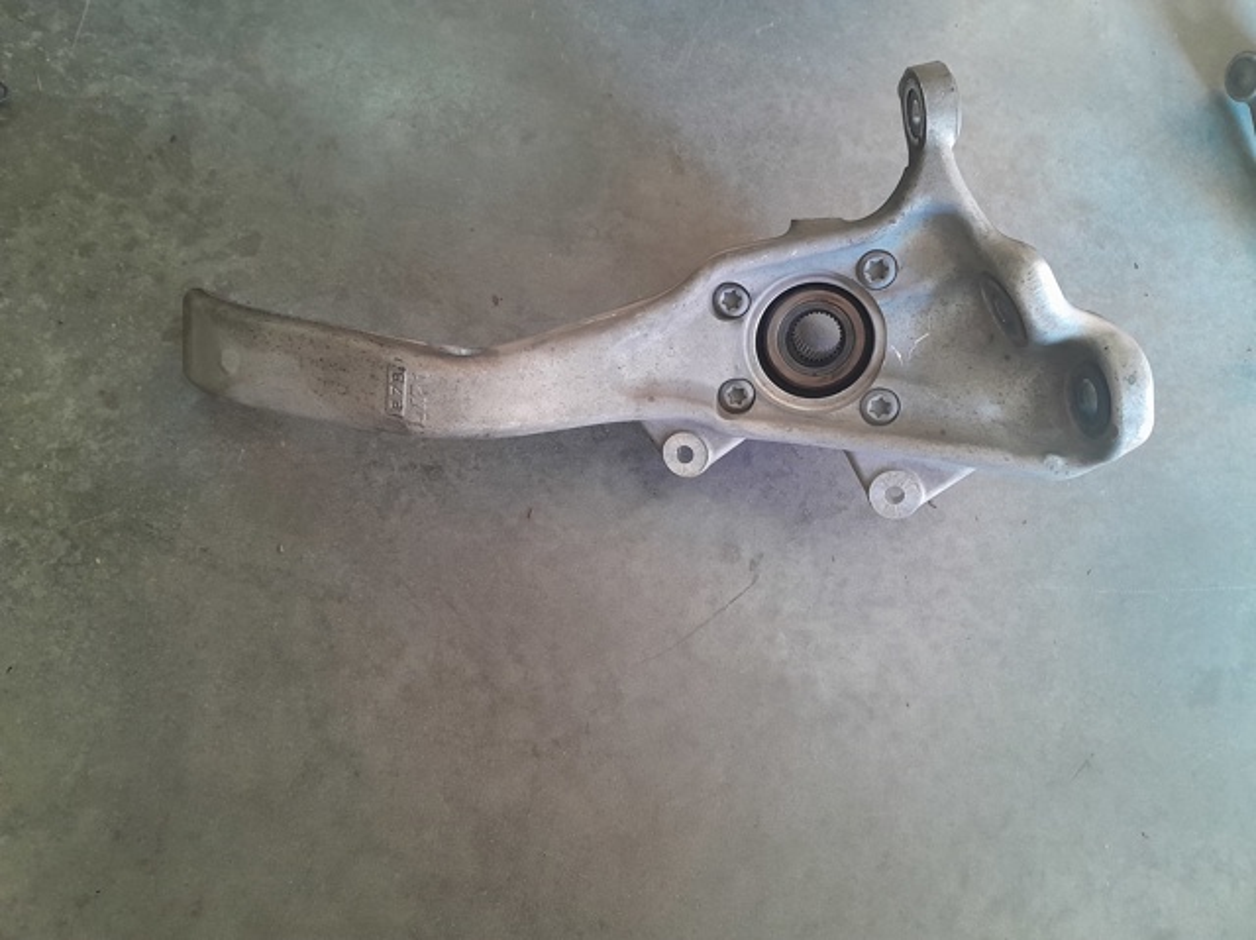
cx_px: 628
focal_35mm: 26
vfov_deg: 53.0
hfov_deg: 67.3
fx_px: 943
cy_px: 470
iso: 400
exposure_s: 1/50
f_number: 1.8
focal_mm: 3.98
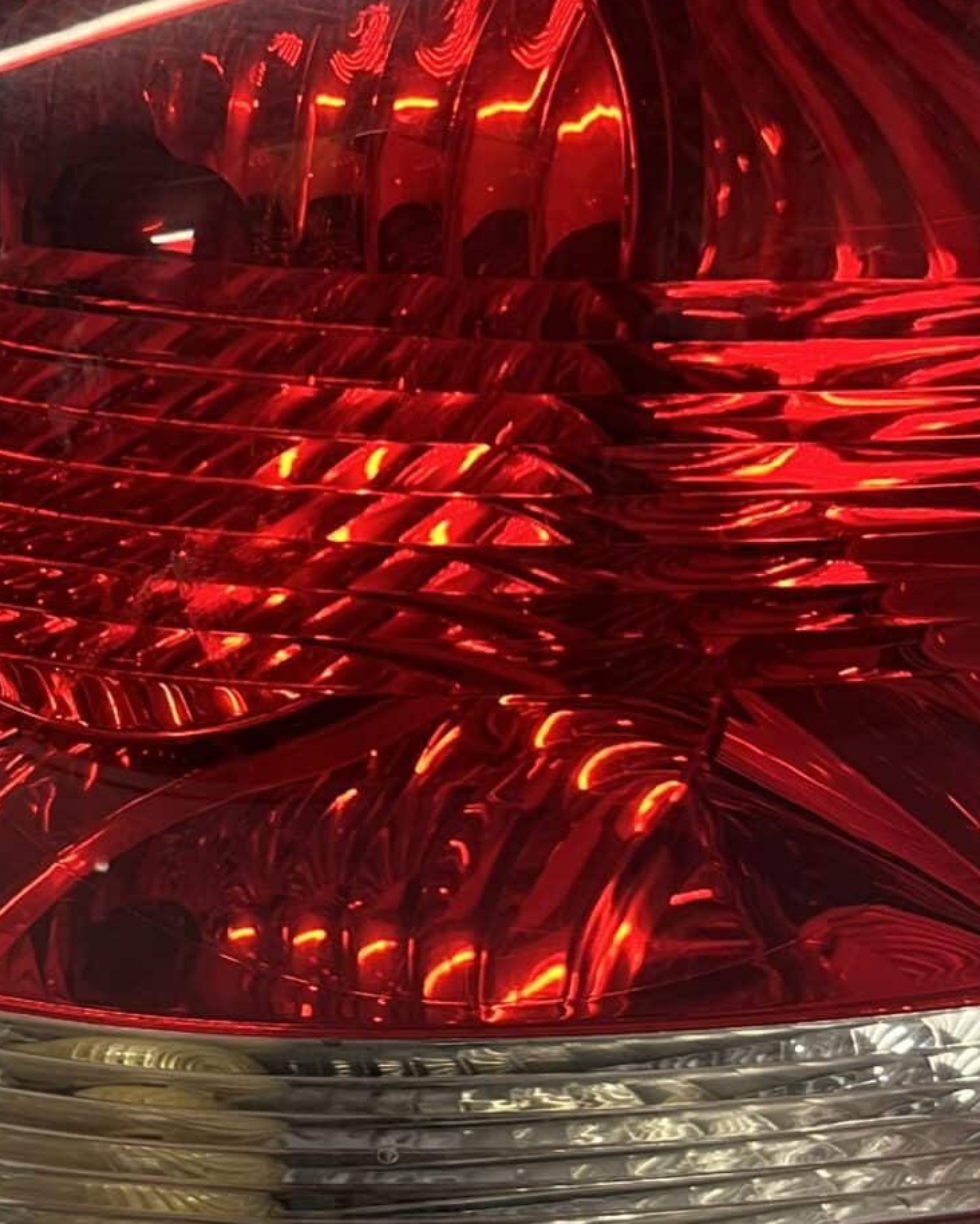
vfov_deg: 26.6
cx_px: 399
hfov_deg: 21.5
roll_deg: -1.1
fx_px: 2574
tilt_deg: -36.1
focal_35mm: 71
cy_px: 799
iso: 80
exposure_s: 1/50
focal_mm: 5.1
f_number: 1.6
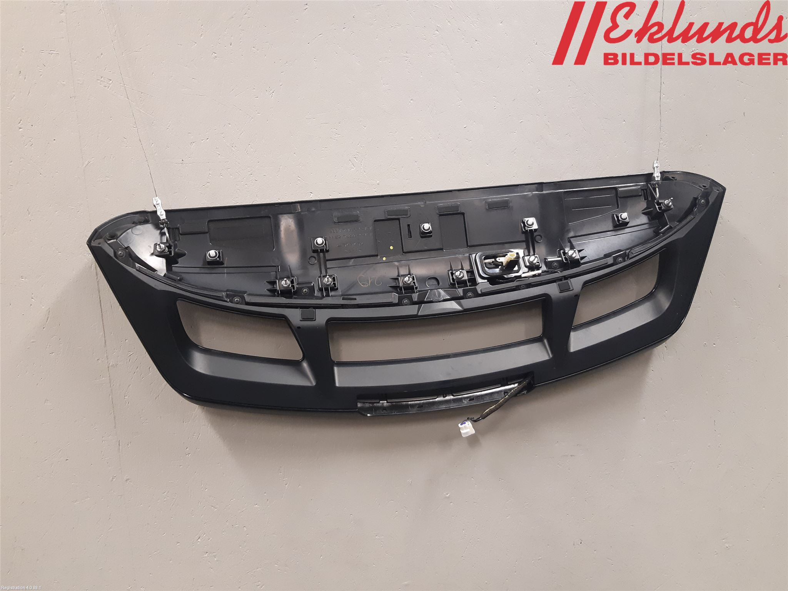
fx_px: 592
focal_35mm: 26
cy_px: 296
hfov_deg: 67.3
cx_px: 394
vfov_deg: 53.1
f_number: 1.7
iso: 250
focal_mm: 3.93
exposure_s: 1/50
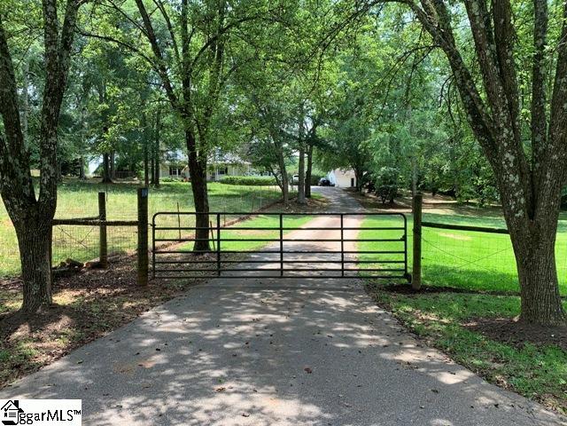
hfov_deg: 67.3
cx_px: 284
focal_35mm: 26
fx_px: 426
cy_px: 213
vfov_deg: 53.1
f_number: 1.8
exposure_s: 1/385
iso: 25
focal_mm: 4.25
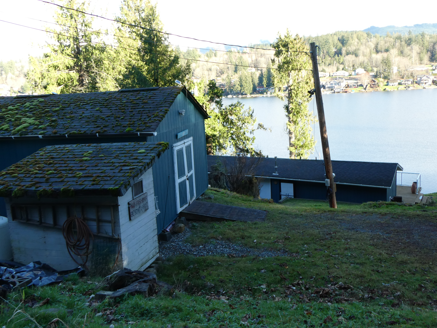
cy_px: 155
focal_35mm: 30
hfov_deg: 60.0
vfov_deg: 46.8
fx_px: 379
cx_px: 219
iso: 80
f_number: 3.3
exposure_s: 1/100
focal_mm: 4.3
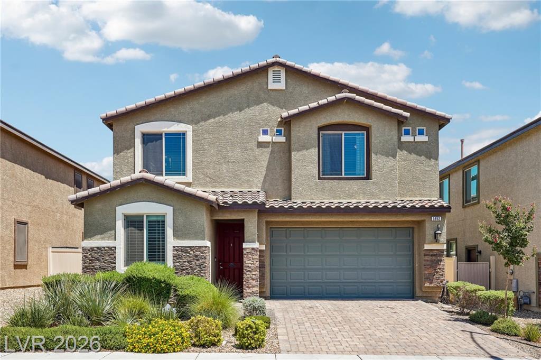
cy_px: 180
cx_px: 270
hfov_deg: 54.5
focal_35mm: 35
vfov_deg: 37.8
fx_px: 526
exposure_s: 1/160
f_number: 8
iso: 100
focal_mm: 35
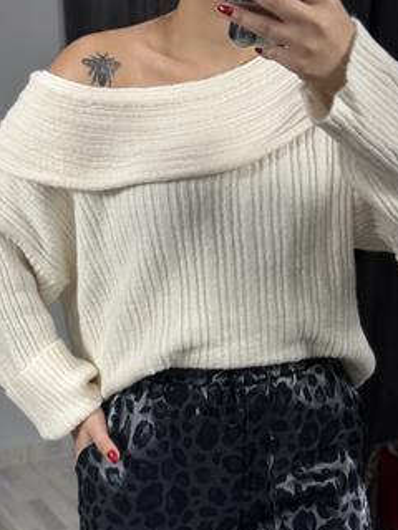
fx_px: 950
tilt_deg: -32.8
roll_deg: +3.1
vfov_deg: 31.2
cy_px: 301
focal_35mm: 62
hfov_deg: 23.6
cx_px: 176
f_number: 1.78
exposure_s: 1/177
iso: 64
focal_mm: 6.86
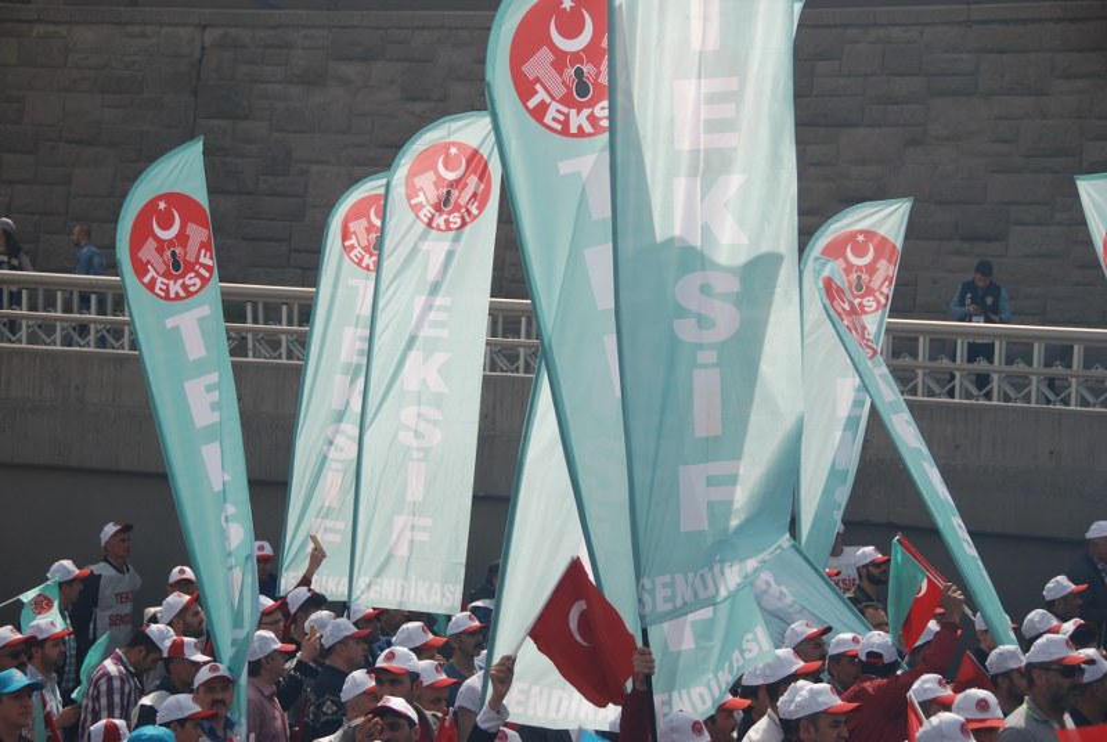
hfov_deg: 24.2
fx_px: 2587
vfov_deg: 16.3
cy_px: 371
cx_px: 554
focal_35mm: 84
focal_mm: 56
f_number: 6.3
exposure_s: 1/640
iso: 100
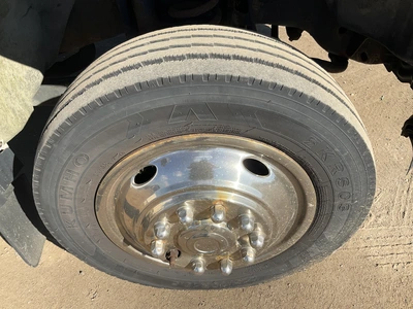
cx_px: 206
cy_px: 154
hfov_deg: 61.7
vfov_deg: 48.2
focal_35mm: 29
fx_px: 346
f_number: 1.8
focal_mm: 3
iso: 25
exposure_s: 1/962
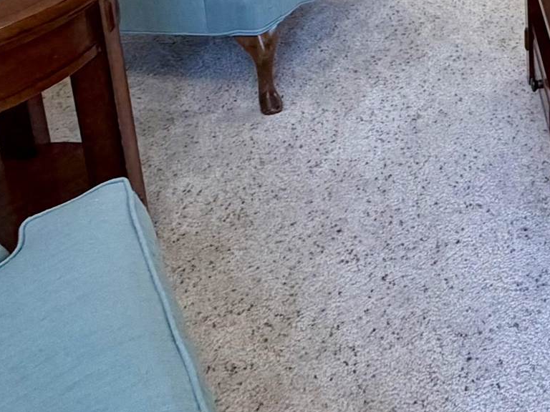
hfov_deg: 28.8
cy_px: -197
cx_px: 693
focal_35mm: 56
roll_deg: +0.5
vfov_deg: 21.9
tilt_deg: -12.7
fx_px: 890
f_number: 2.2
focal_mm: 2.22
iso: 200
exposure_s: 1/120
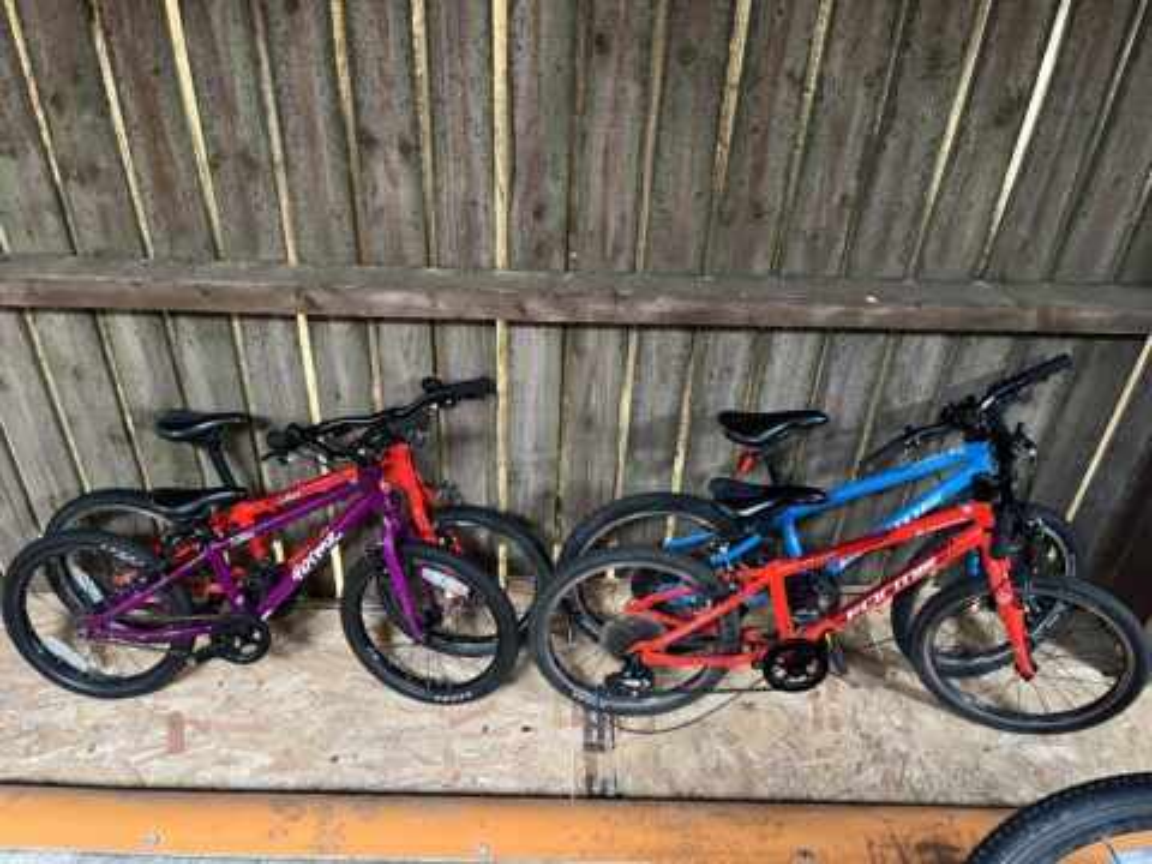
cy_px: 432
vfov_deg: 53.1
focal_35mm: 26
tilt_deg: -34.9
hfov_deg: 67.3
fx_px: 865
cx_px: 576
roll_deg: -2.3
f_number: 1.6
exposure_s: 1/40
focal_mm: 5.1
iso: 640
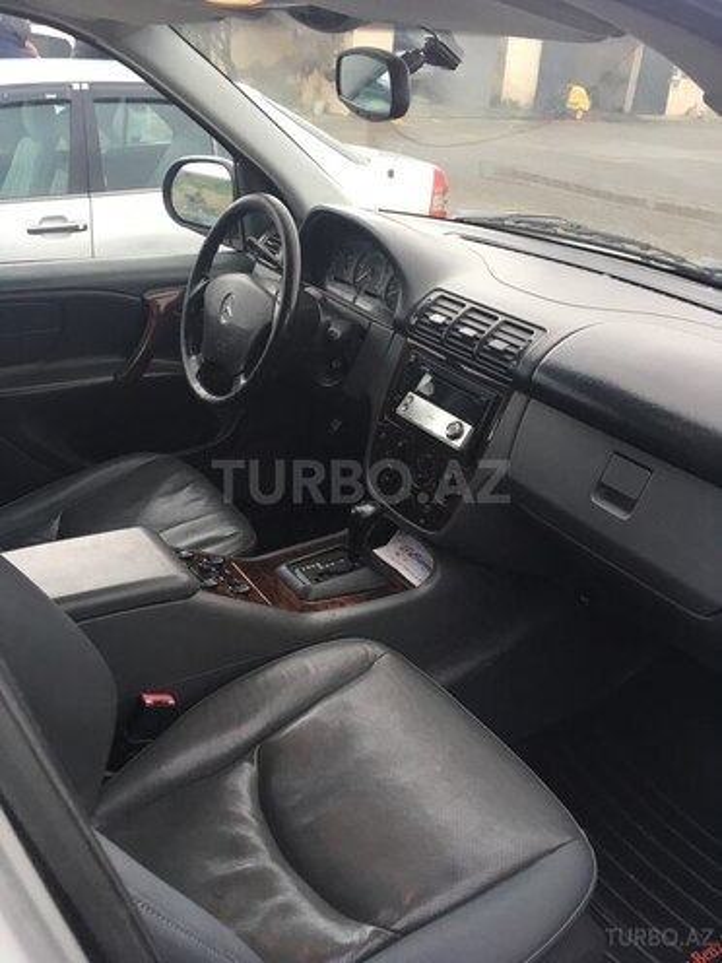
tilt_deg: -26.5
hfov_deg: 48.2
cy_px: 482
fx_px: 806
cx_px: 361
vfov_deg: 61.7
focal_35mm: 29
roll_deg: -4.6
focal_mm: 4.15
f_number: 2.2
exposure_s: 1/33
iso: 32
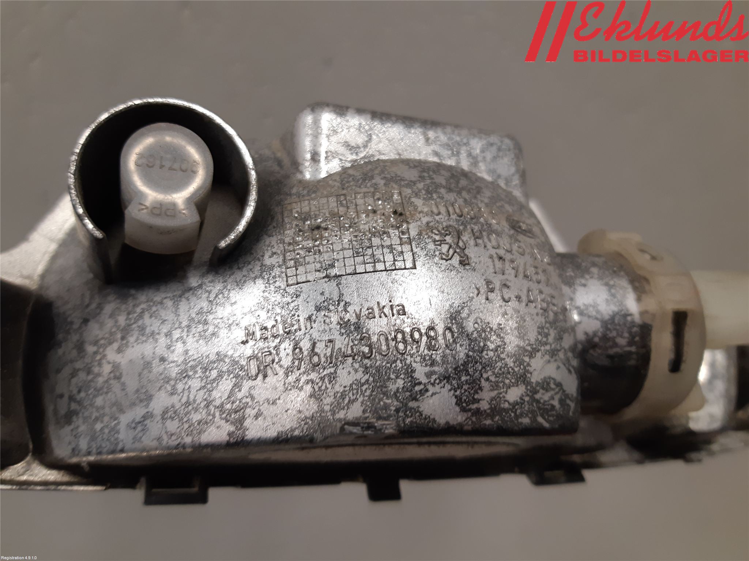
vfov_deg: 53.1
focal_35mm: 26
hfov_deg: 67.3
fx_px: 563
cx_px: 374
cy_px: 280
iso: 100
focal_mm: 3.93
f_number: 1.7
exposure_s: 1/50
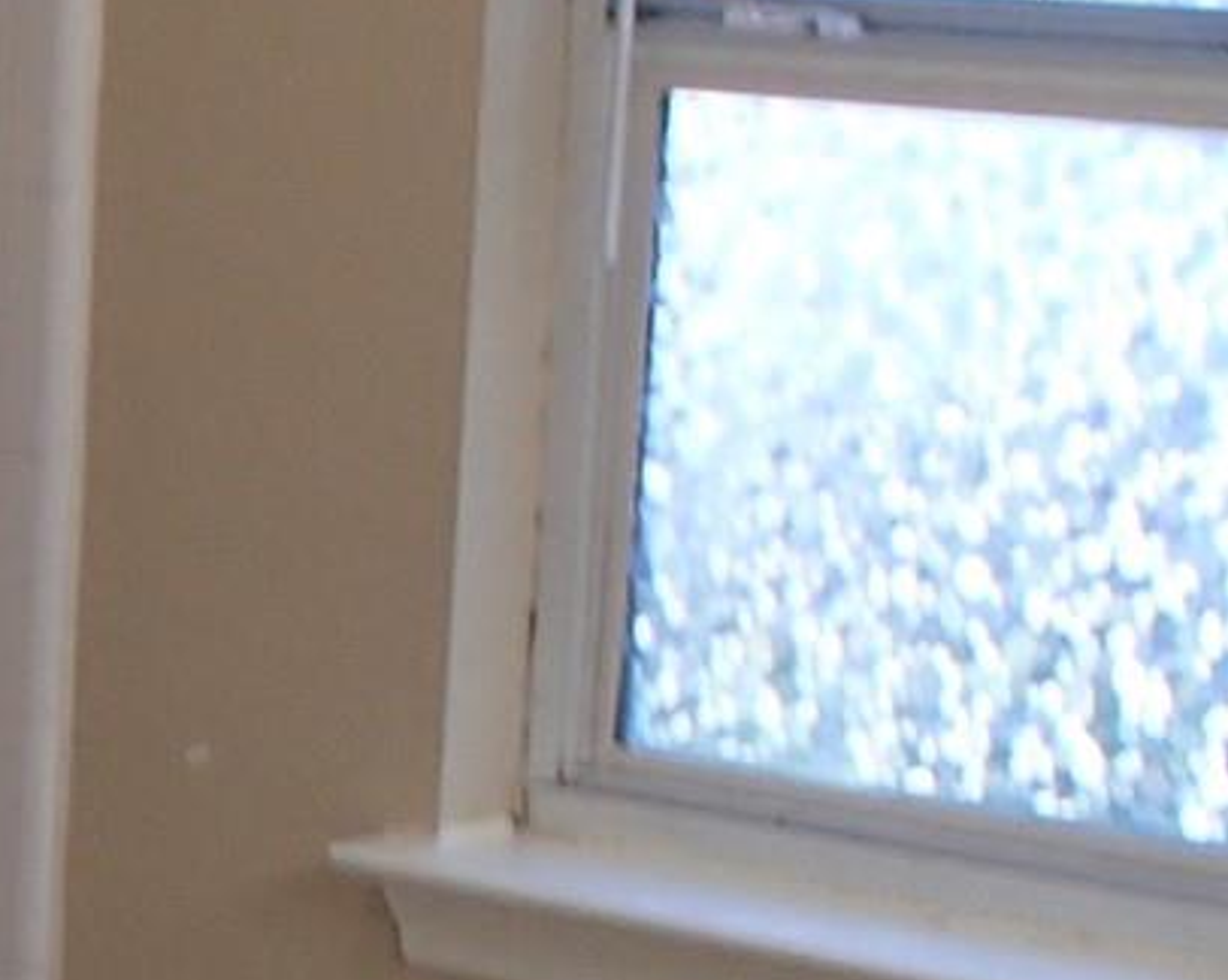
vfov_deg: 10.9
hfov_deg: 13.4
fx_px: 5011
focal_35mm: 138
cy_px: 1270
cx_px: -414
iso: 200
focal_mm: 5
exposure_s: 1/40
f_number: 3.9
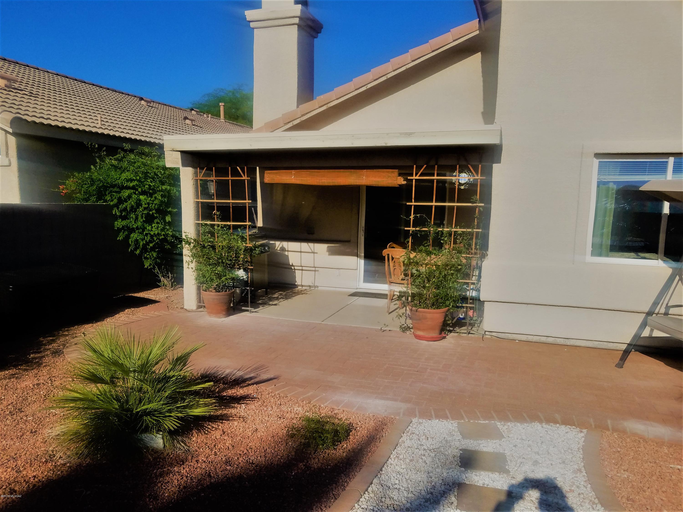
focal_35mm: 26
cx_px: 342
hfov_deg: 67.3
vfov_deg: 53.1
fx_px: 513
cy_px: 256
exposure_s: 1/3792
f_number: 1.7
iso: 50
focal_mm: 4.2
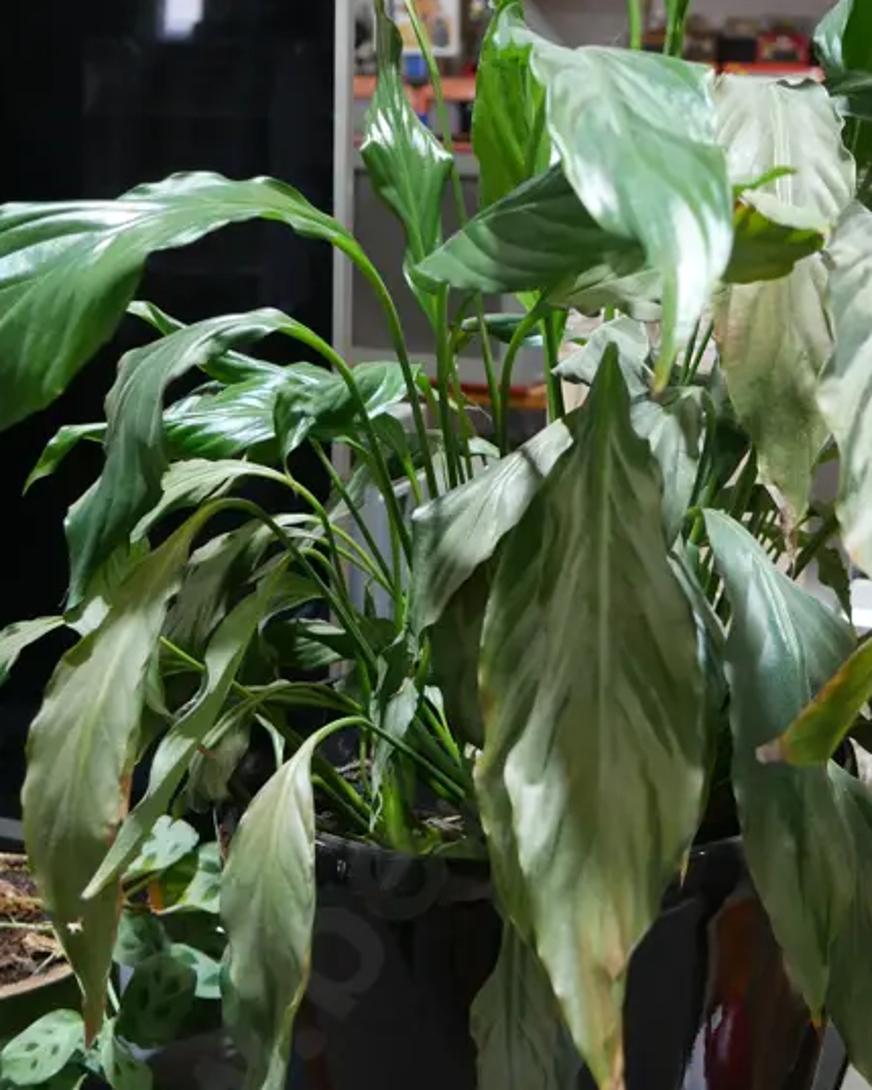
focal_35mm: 56
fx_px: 1806
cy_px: 547
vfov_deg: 33.6
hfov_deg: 26.8
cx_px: 639
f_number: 3.6
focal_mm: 15
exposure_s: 1/60
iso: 400
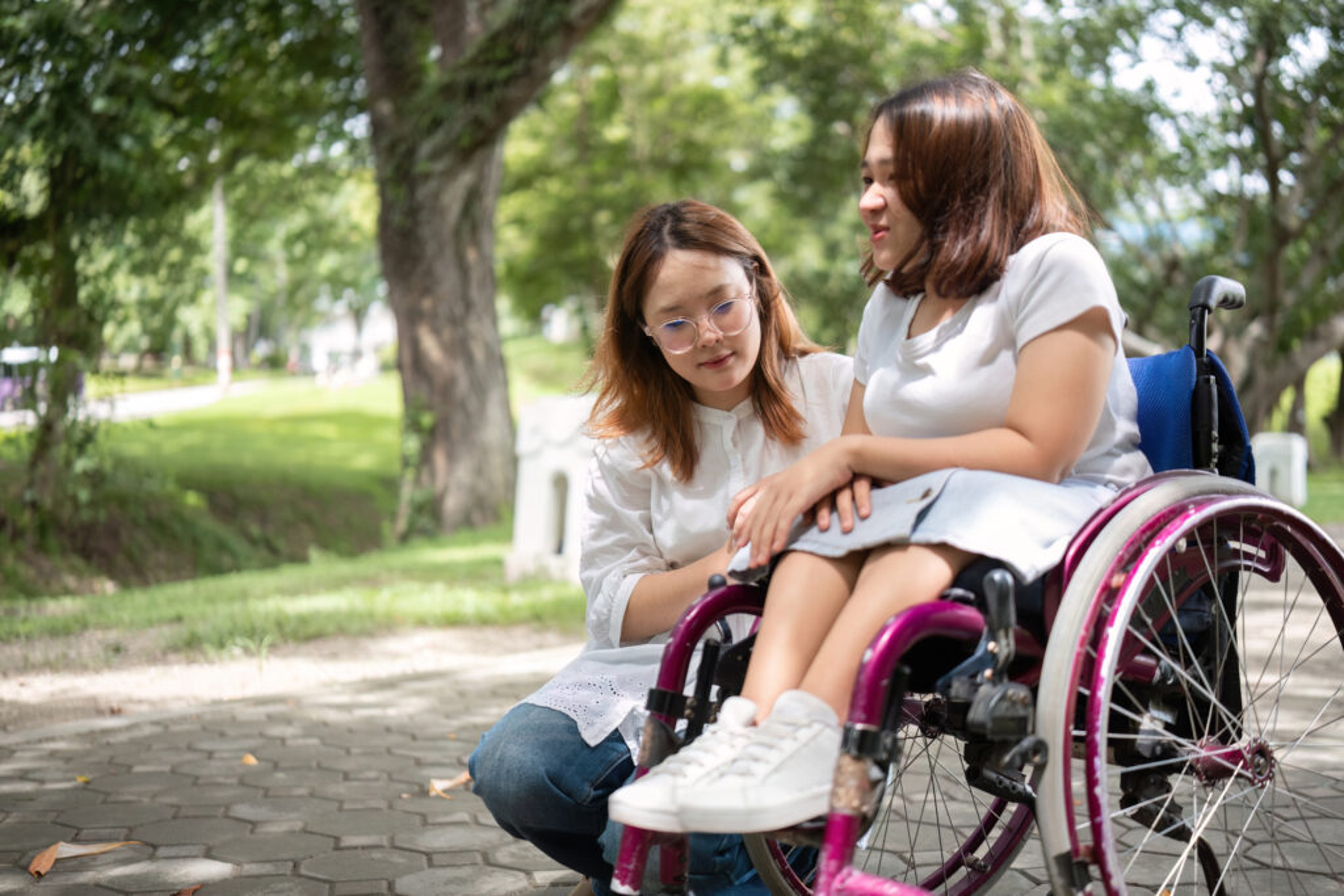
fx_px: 1531
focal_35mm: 41
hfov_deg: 47.4
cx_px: 672
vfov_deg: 32.6
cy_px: 448
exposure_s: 1/680
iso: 125
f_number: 1.2
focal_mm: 27
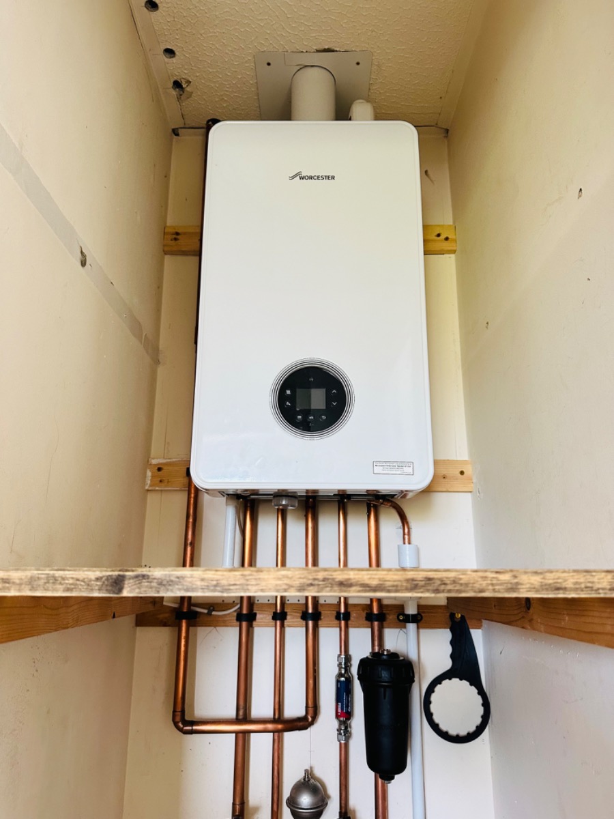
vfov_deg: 71.6
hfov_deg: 56.8
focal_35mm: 24
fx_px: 568
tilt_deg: +16.6
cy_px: 410
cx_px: 307
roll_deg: -1.2
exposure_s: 1/87
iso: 250
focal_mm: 6.86
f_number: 1.78
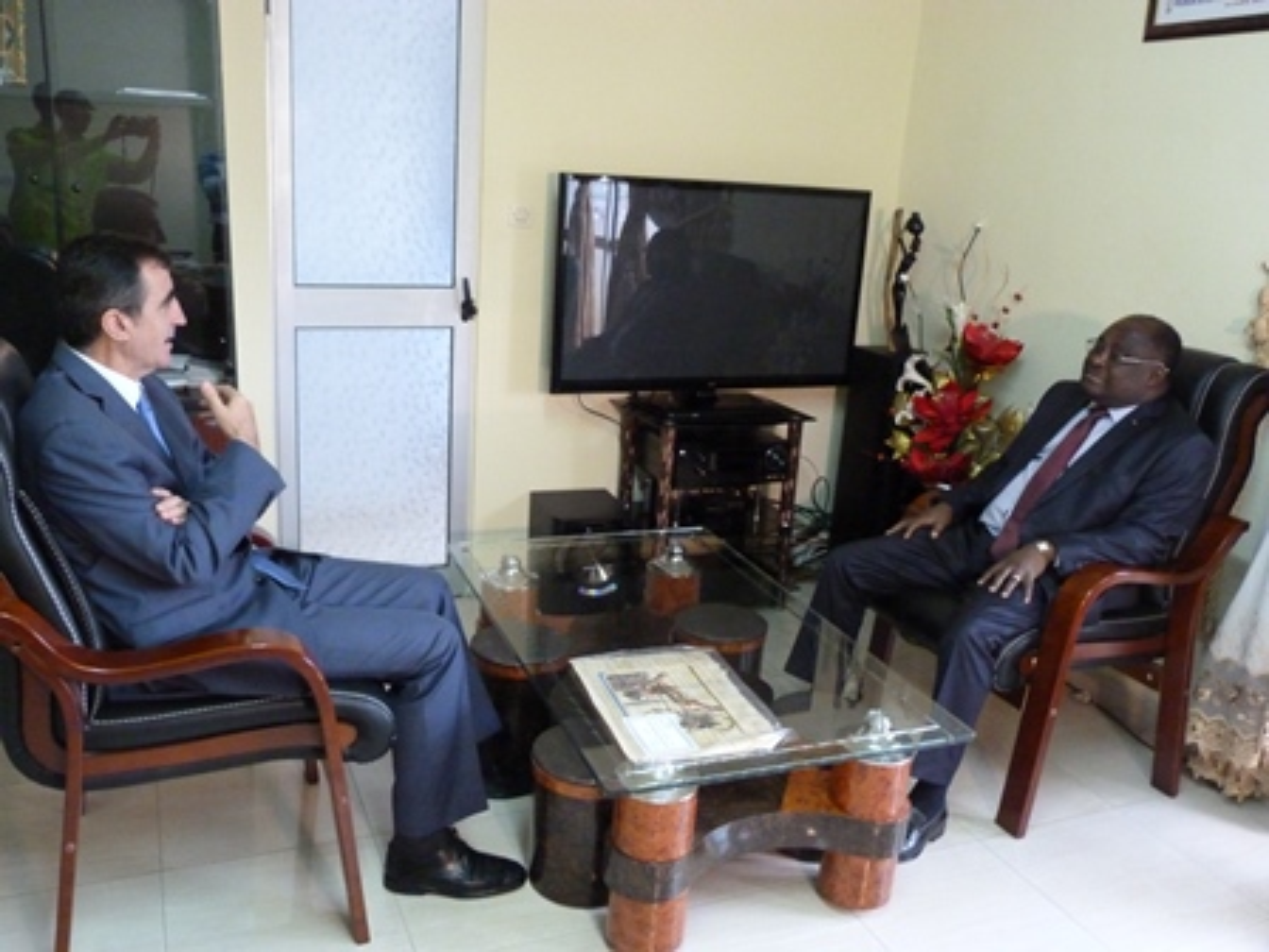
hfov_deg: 60.0
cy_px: 476
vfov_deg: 46.8
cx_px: 634
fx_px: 1100
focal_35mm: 30
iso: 800
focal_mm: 5.4
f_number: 3
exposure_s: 1/40
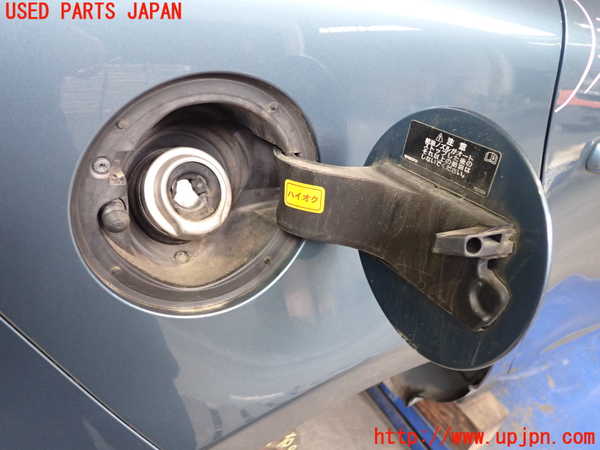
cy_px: 225
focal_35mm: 30
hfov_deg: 60.0
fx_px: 520
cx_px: 300
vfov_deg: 46.8
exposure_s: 1/30
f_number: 2.3
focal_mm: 5.4
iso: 320
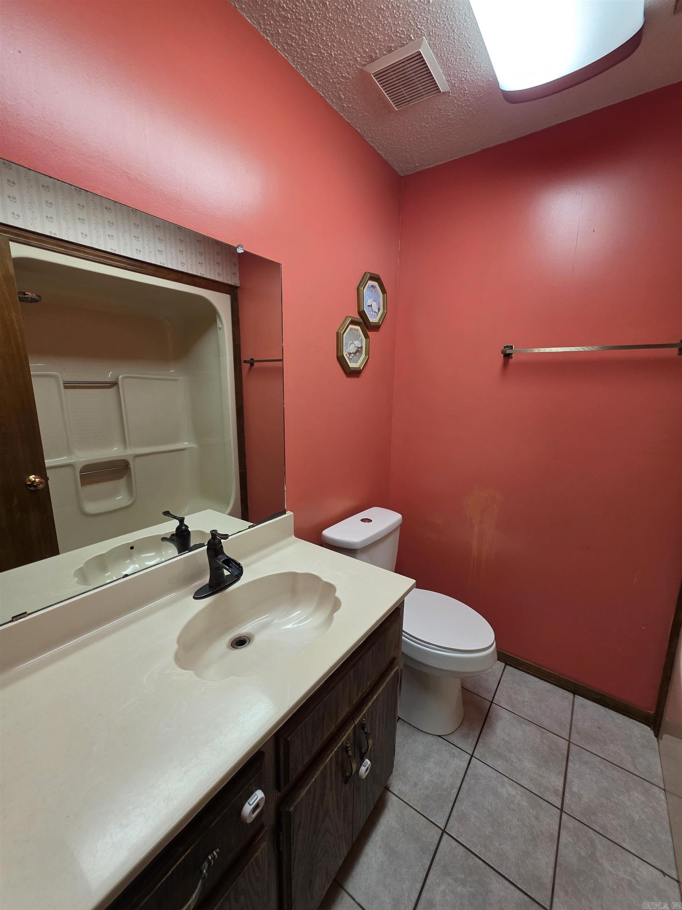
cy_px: 455
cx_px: 341
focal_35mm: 13
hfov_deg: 89.9
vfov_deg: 106.2
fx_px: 341
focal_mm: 2.2
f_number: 1.9
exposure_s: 1/120
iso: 200
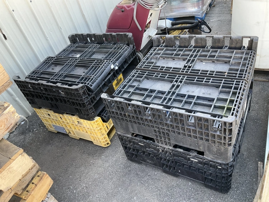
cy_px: 101
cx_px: 134
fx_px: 225
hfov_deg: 61.6
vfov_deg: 48.3
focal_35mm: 29
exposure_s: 1/122
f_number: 1.8
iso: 40
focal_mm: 3
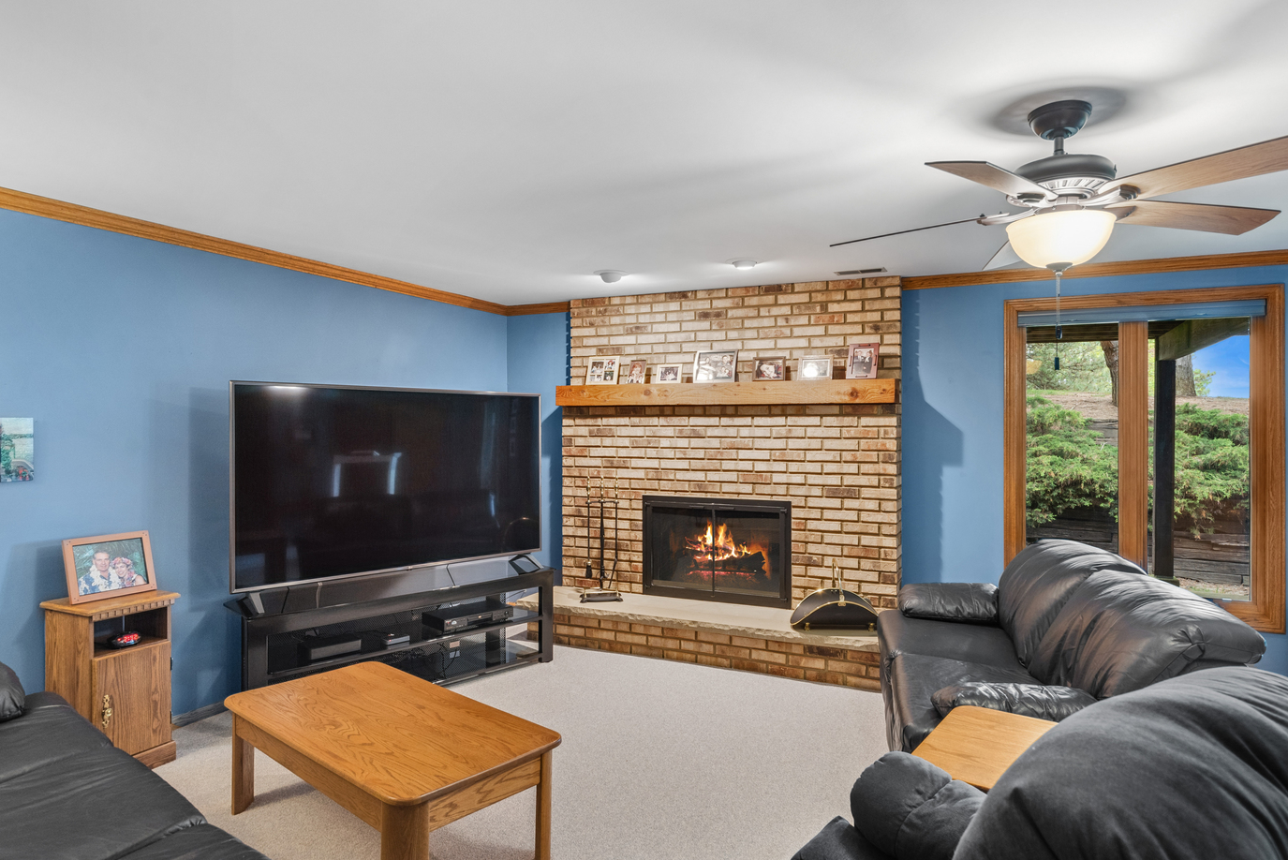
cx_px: 687
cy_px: 443
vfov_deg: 62.0
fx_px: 716
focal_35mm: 20
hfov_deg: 83.8
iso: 200
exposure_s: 1/6
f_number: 8
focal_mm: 17
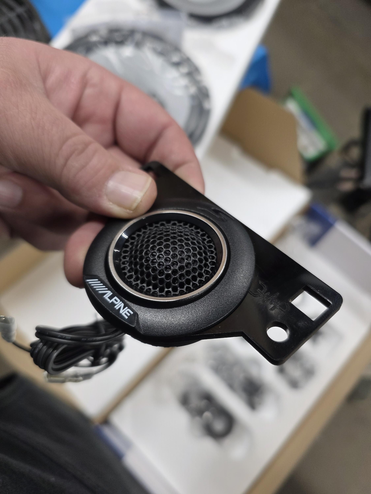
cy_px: 247
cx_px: 186
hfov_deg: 58.9
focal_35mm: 23
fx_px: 329
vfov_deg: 73.9
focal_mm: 6.3
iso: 160
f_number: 1.7
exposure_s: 1/120
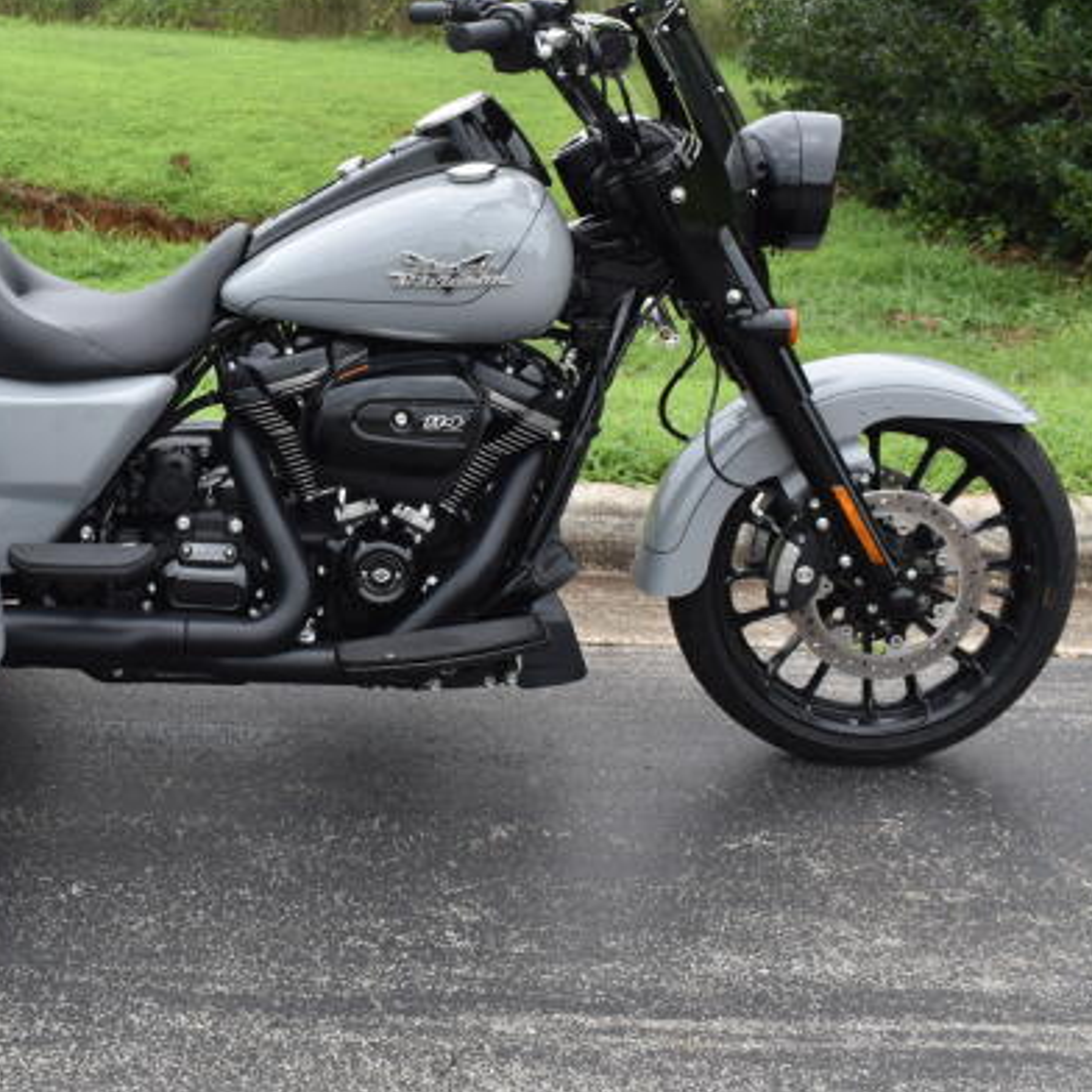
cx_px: 234
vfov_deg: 28.5
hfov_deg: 28.1
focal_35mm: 60
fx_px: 2137
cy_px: 394
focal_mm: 23
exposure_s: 1/250
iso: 180
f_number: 8
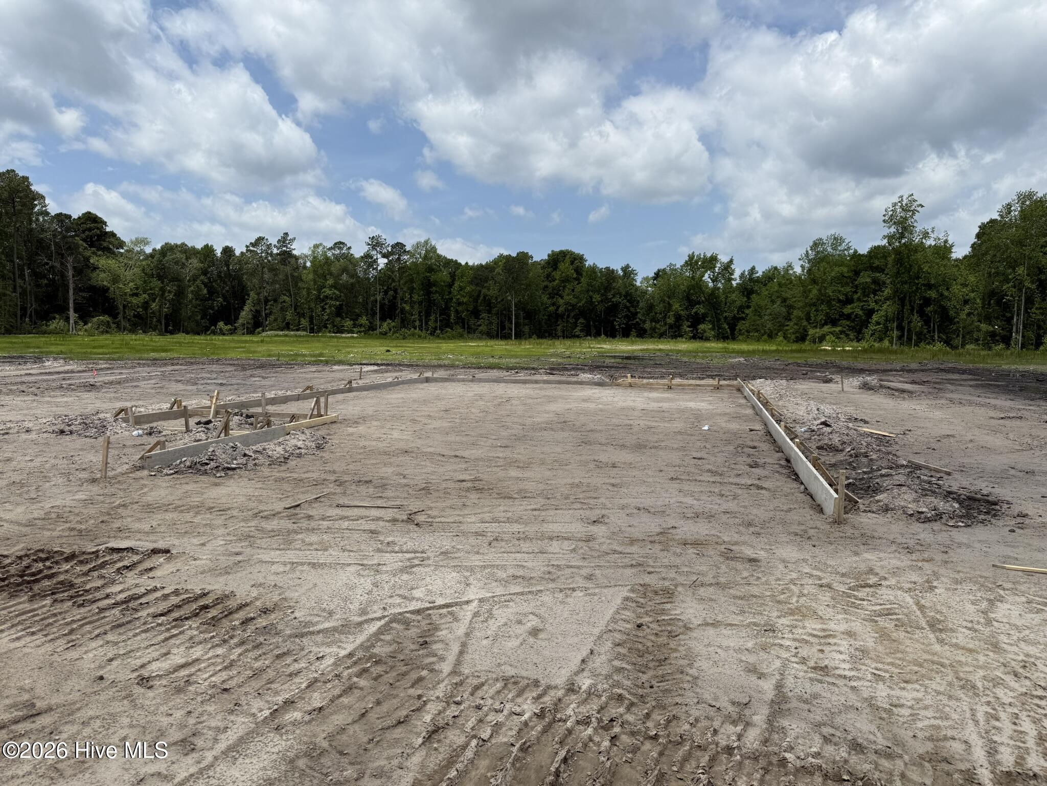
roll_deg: +2.4
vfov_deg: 56.8
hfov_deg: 71.6
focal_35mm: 24
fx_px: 726
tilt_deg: -4.5
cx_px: 524
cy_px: 393
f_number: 1.78
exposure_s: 1/7353
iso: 80
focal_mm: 6.76
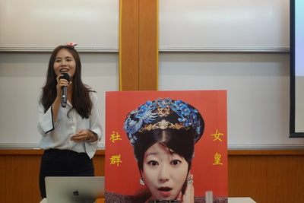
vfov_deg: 19.5
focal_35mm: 70
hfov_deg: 28.8
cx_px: 152
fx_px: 591
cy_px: 102
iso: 400
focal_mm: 25.7
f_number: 2.8
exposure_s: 1/80
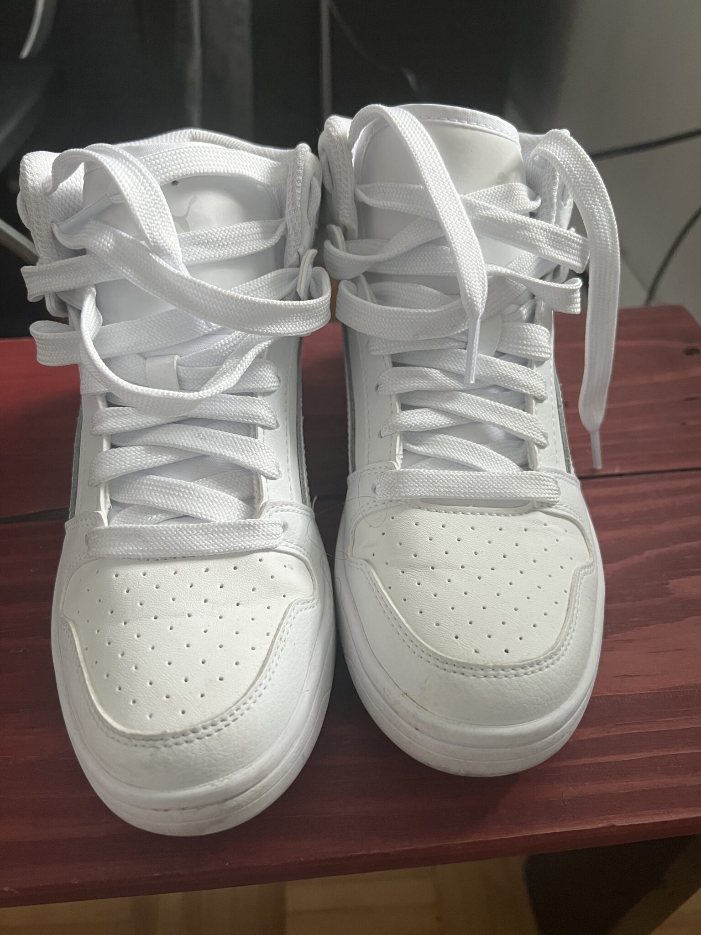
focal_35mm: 26
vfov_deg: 67.3
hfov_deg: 53.1
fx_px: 702
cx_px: 350
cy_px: 468
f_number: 1.5
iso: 200
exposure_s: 1/60
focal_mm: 5.7
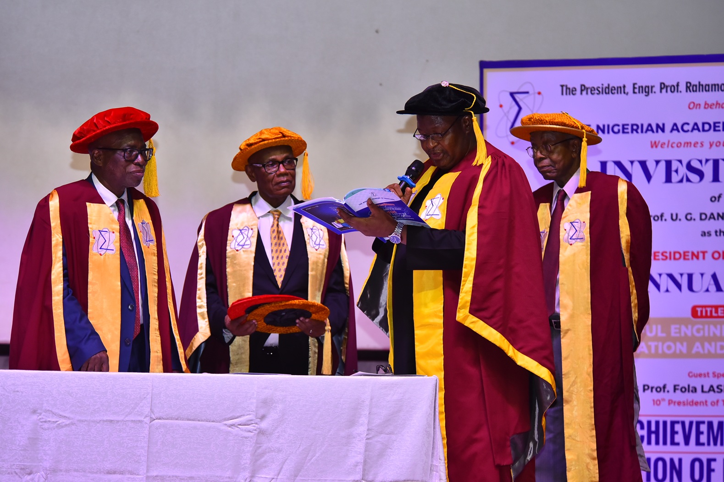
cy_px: 241
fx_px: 3317
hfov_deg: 12.5
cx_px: 362
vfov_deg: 8.3
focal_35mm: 165
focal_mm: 165
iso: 1000
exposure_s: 1/125
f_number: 5
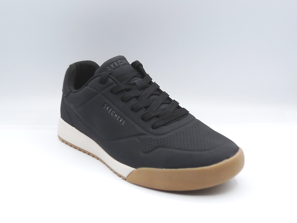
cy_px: 112
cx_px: 148
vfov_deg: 29.7
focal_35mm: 49
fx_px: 420
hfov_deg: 38.9
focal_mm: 4.8
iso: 100
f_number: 4
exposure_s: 1/200
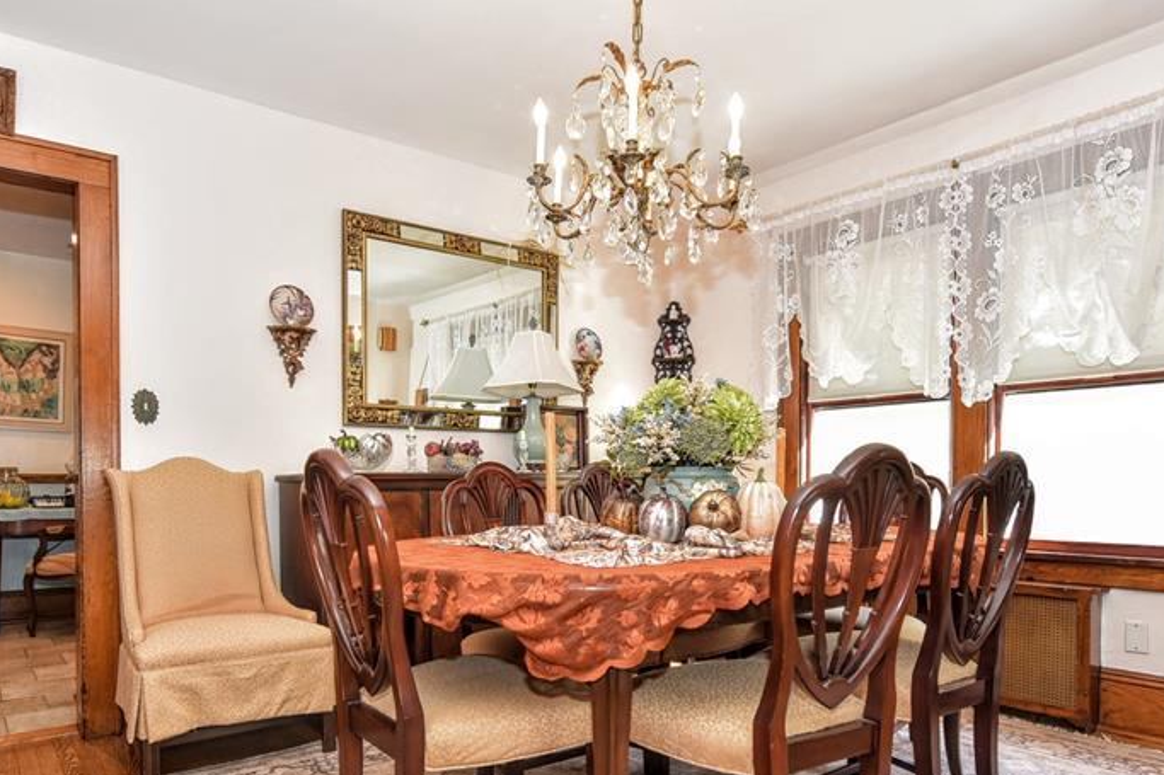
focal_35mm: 24
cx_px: 528
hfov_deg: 73.6
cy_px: 497
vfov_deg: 52.4
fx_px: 776
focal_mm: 16
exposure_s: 1/80
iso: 800
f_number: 4.5
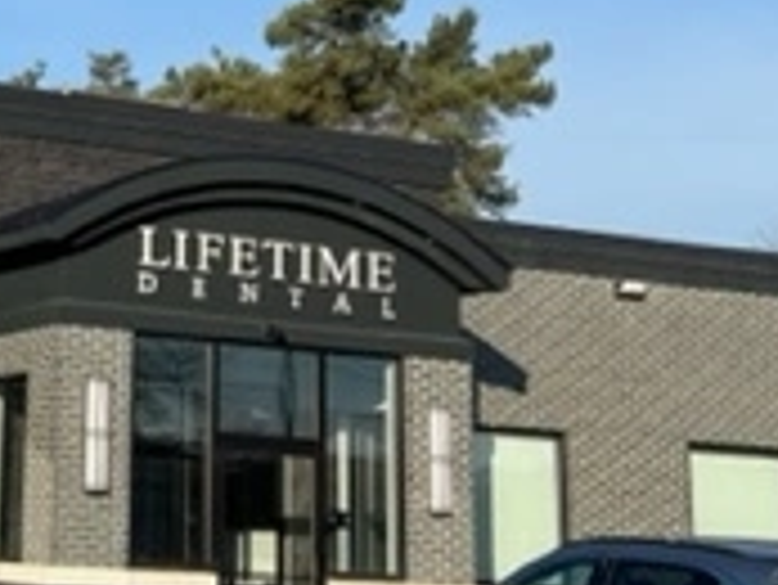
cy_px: -45
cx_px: 0
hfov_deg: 19.8
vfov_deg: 15.1
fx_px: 2159
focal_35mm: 96
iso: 50
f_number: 1.5
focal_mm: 5.7
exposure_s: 1/4444
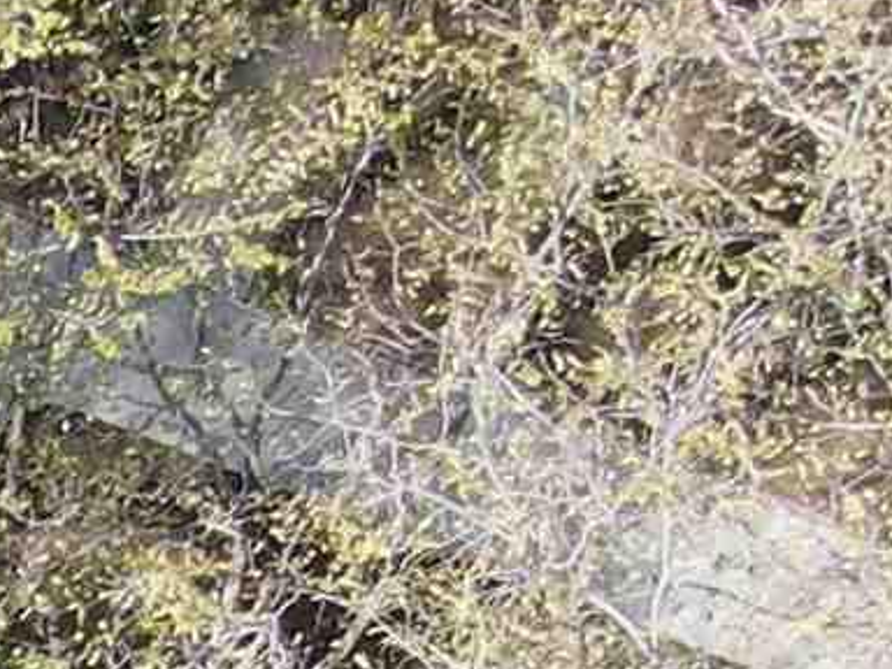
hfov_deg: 7.6
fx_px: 4948
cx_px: -2518
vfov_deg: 6.4
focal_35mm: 192
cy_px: 2650
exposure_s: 1/15
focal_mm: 4.5
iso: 100
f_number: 2.8
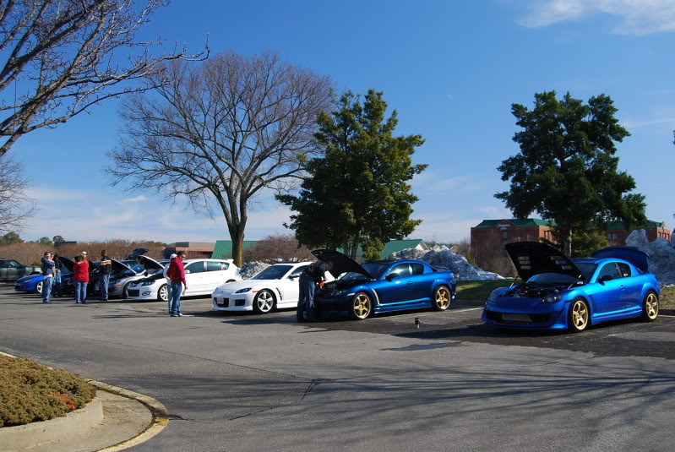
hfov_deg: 49.5
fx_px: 732
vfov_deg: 34.3
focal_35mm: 39
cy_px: 226
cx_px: 338
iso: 100
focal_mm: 26
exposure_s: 1/160
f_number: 6.3
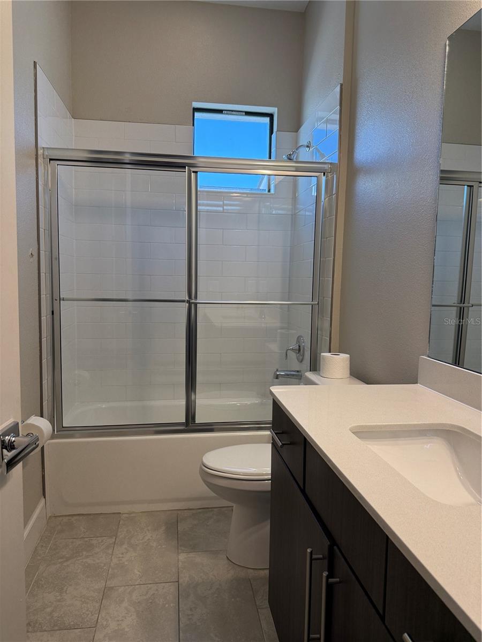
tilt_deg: -5.1
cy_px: 321
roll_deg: -1.5
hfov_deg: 56.8
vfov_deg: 71.6
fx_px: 446
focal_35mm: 24
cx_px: 241
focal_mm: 6.76
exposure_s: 1/199
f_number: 1.78
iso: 160
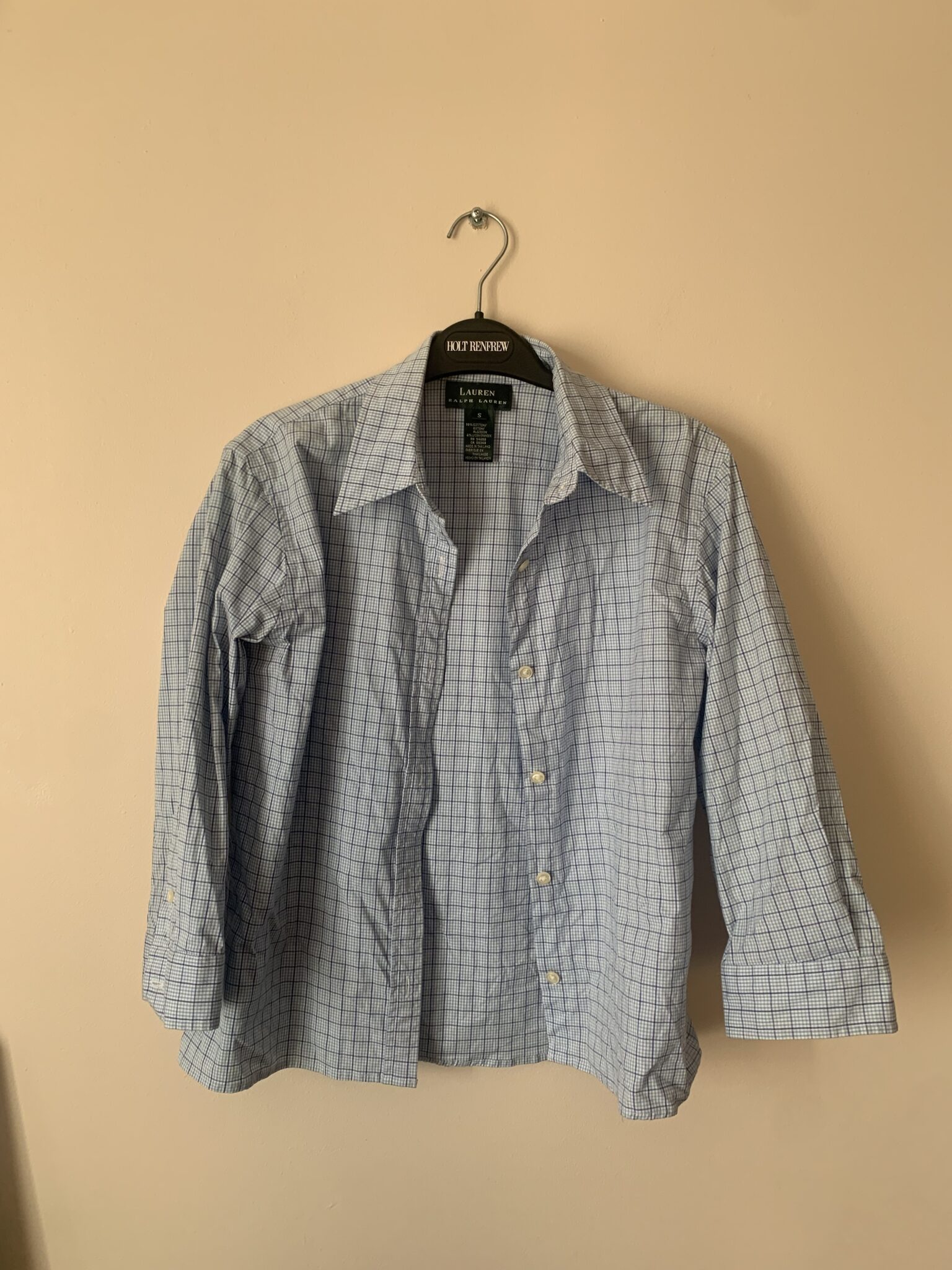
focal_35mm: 26
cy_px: 635
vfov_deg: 67.3
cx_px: 476
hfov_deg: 53.1
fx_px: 953
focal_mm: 4.25
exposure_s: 1/121
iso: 80
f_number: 1.8
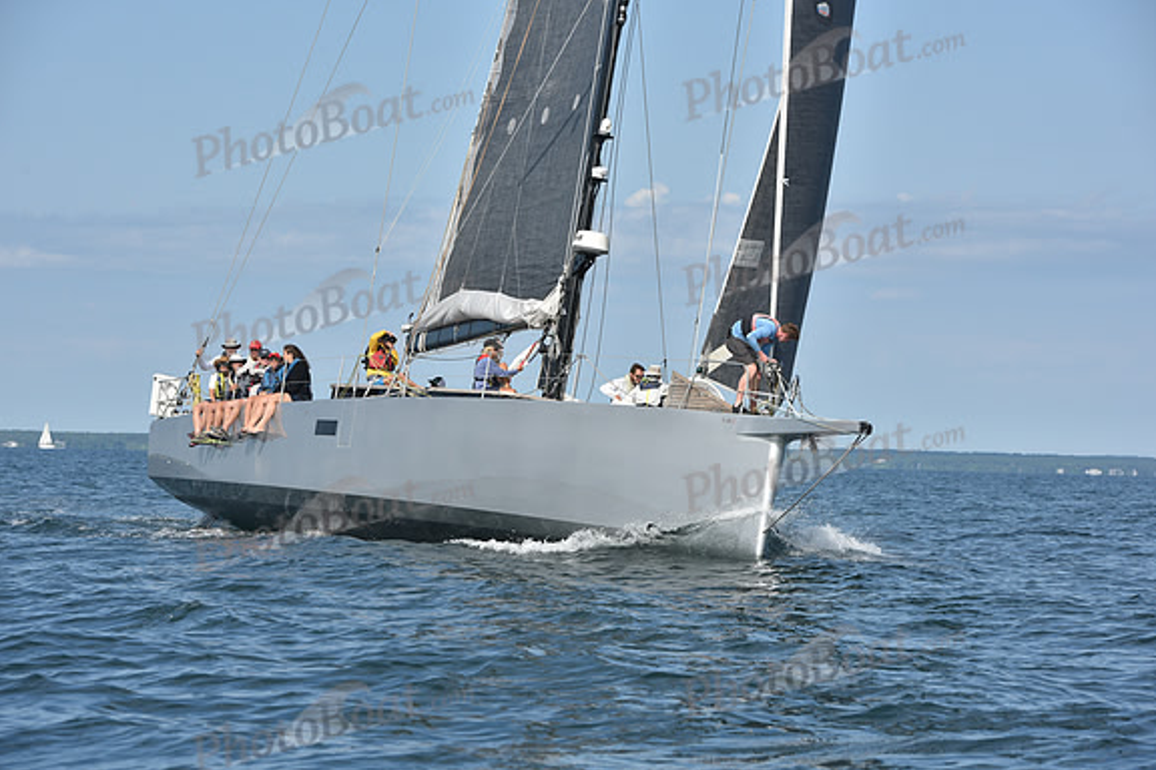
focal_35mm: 136
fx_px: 4367
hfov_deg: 15.1
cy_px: 386
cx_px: 580
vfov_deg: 10.1
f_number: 9
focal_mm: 135
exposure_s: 1/1250
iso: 320
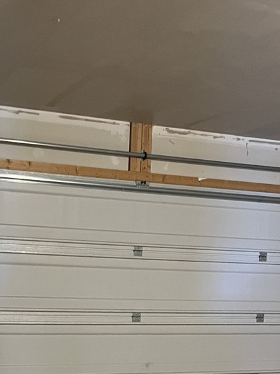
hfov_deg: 21.9
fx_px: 723
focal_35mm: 67
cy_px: 380
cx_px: 116
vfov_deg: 27.2
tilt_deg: -9.0
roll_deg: -1.9
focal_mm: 5.1
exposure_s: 1/40
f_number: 1.6
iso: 640
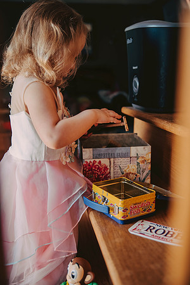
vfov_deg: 46.4
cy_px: 142
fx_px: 332
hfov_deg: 31.9
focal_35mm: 42
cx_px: 95
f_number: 2.8
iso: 1600
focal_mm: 42
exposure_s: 1/250
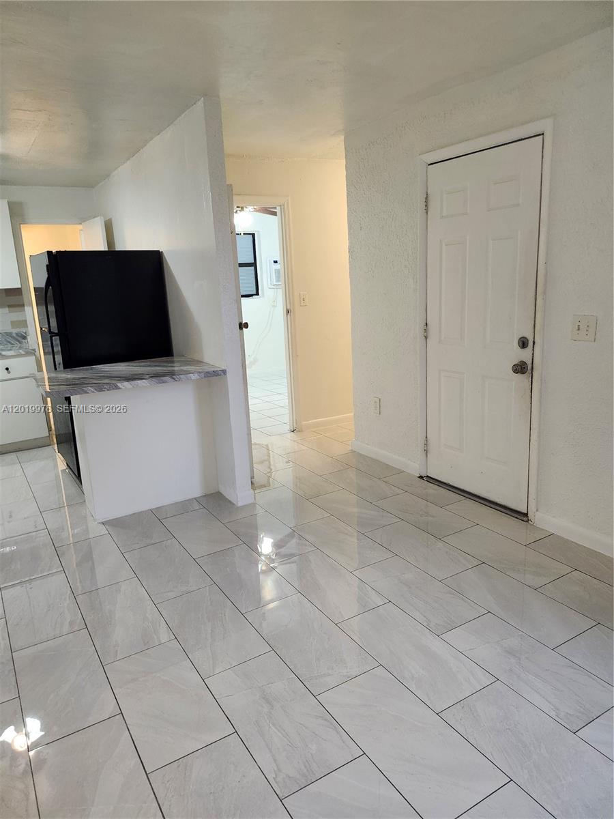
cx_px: 307
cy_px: 410
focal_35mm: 23
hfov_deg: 58.9
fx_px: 544
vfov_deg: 73.9
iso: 800
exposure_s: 1/120
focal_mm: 5.54
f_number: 1.8
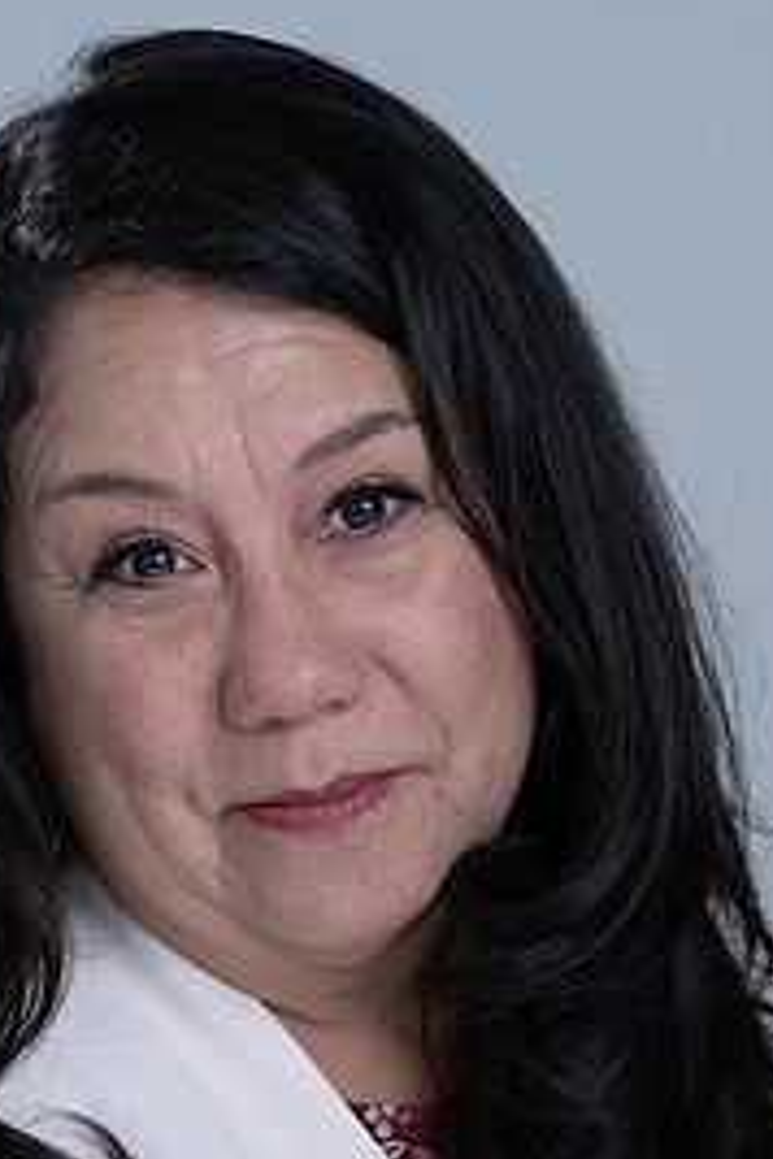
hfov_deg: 5.2
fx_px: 8470
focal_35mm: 263
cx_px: 308
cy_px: 716
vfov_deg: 7.8
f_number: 5.6
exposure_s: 1/200
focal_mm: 156
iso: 160
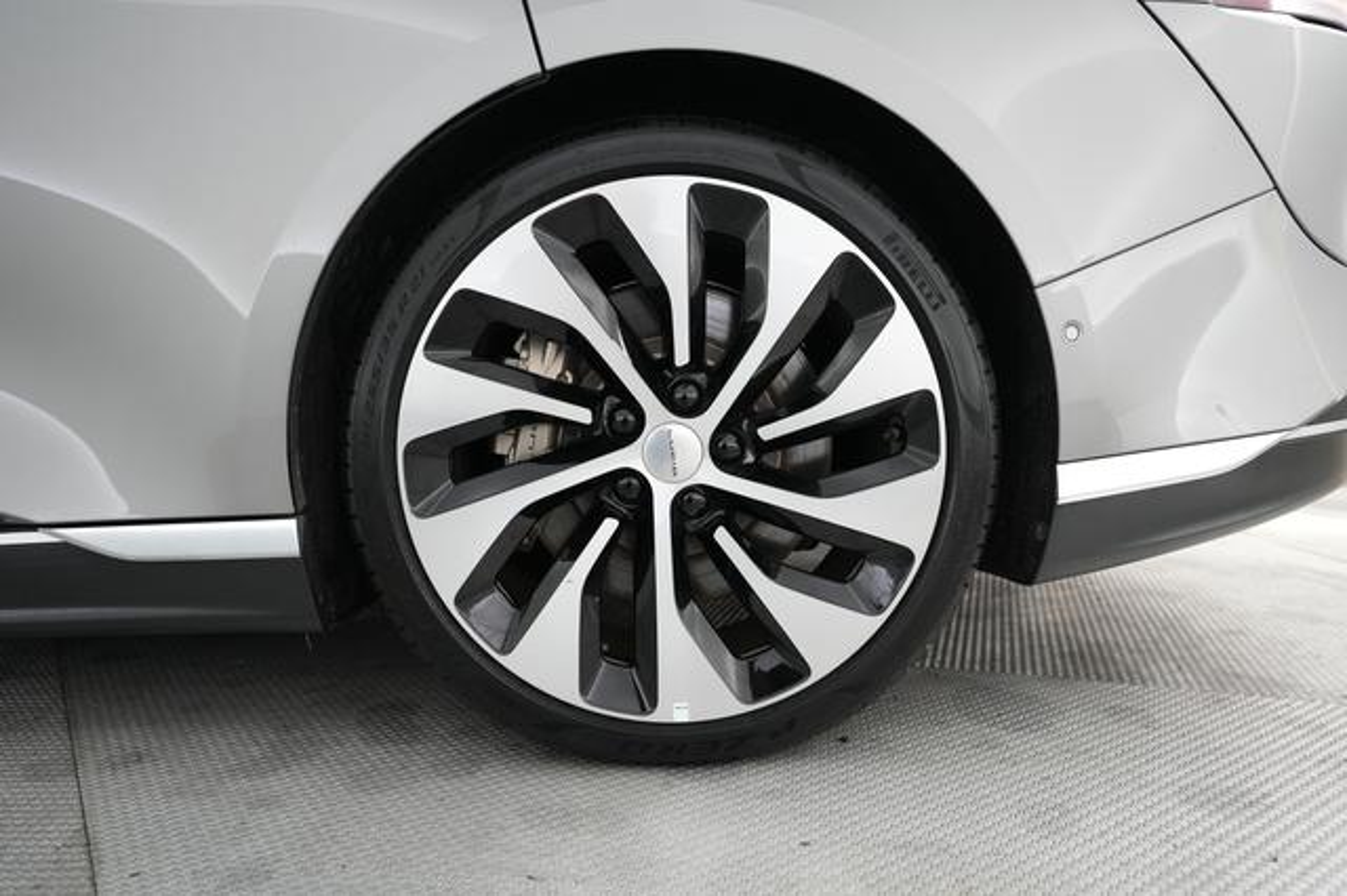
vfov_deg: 53.1
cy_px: 448
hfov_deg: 73.8
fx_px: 897
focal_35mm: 24
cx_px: 674
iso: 3200
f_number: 2.8
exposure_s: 1/160
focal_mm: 24
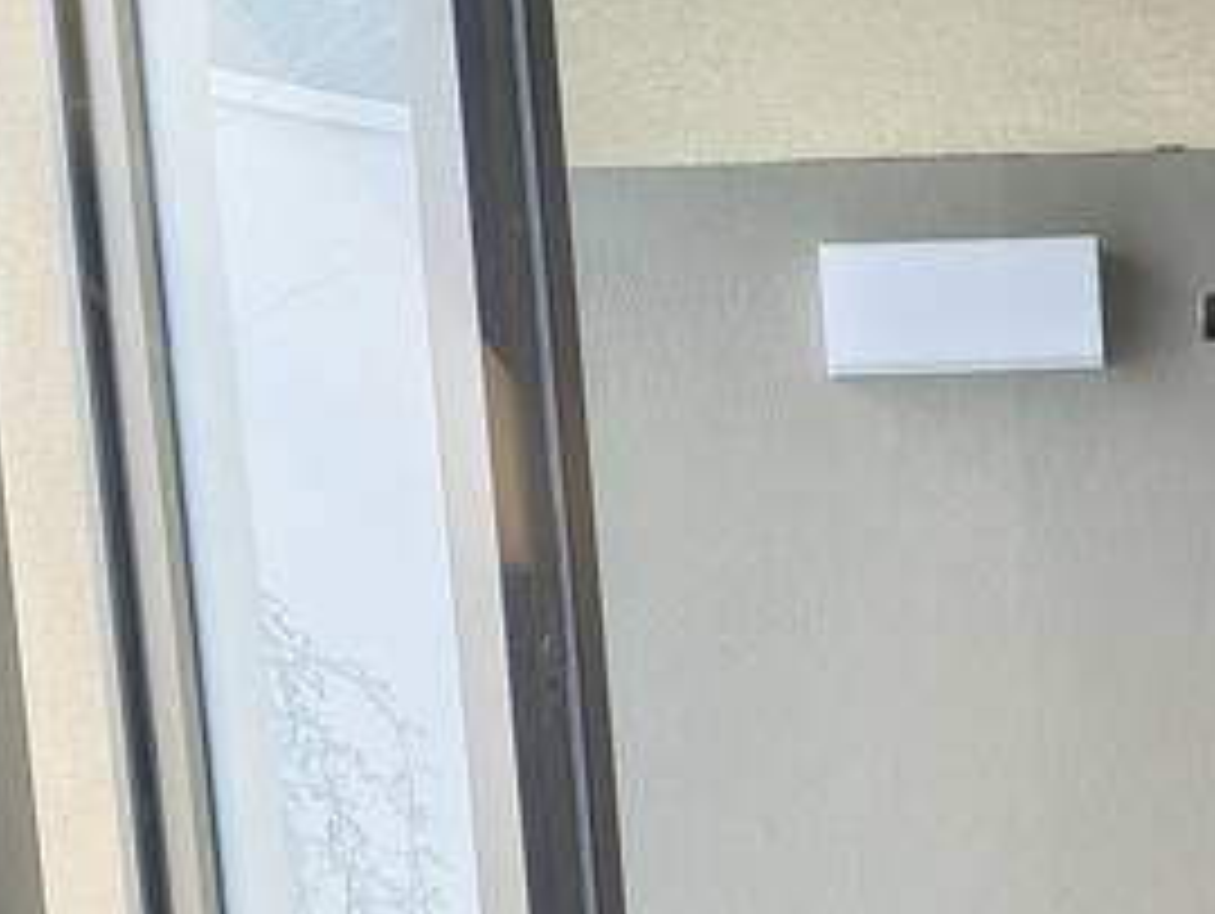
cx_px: 1440
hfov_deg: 14.9
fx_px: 4497
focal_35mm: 128
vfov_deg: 10.5
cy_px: 1914
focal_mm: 5.56
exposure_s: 1/120
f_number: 1.8
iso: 277
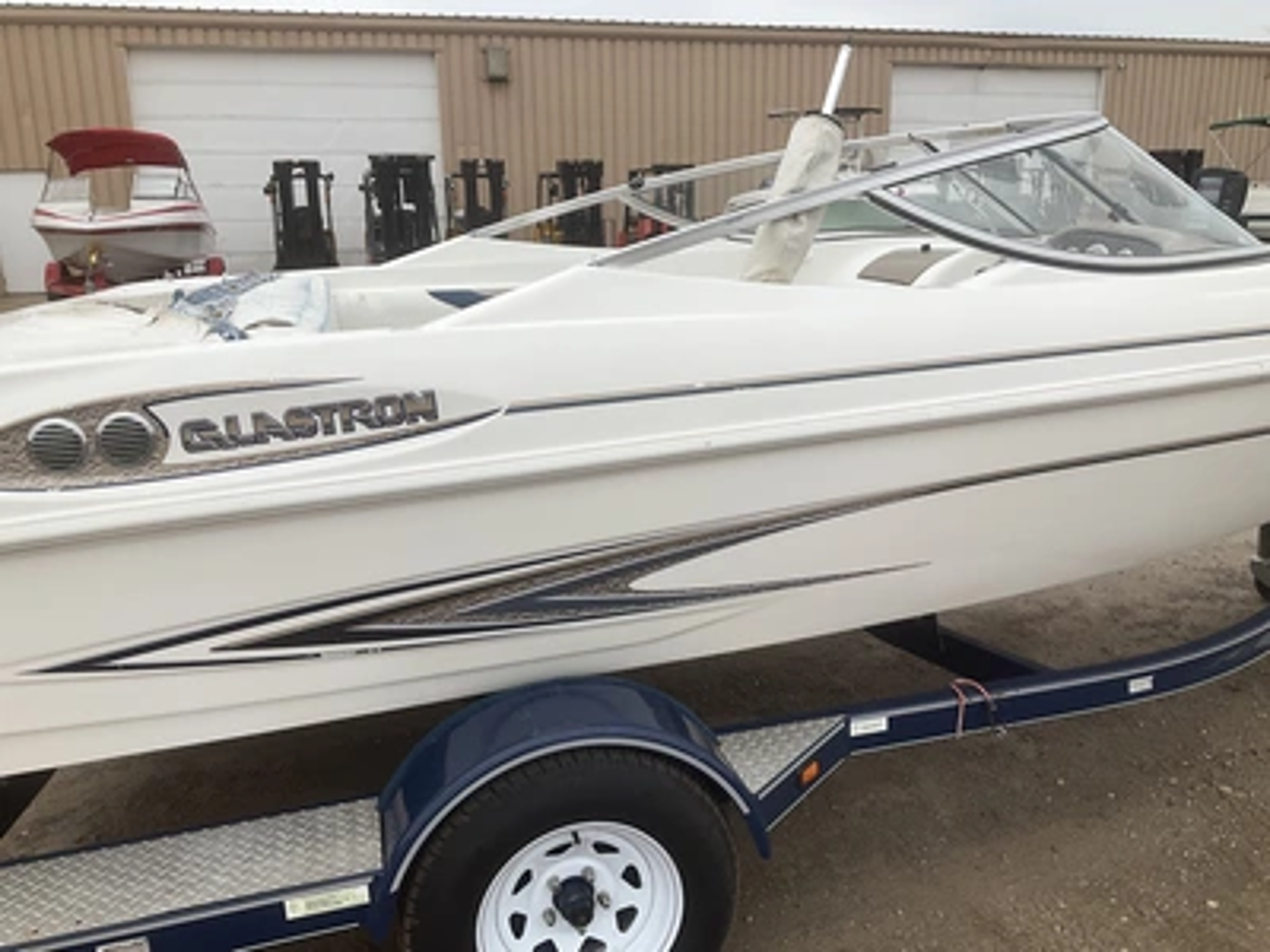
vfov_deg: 48.2
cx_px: 635
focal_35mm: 29
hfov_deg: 61.7
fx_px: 1064
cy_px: 476
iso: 25
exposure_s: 1/1848
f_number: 1.8
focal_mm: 3
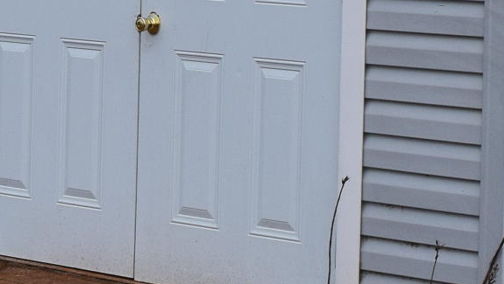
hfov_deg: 10.6
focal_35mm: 204
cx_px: 354
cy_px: -98
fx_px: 2722
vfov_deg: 5.9
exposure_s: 1/500
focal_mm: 25
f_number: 11
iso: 320
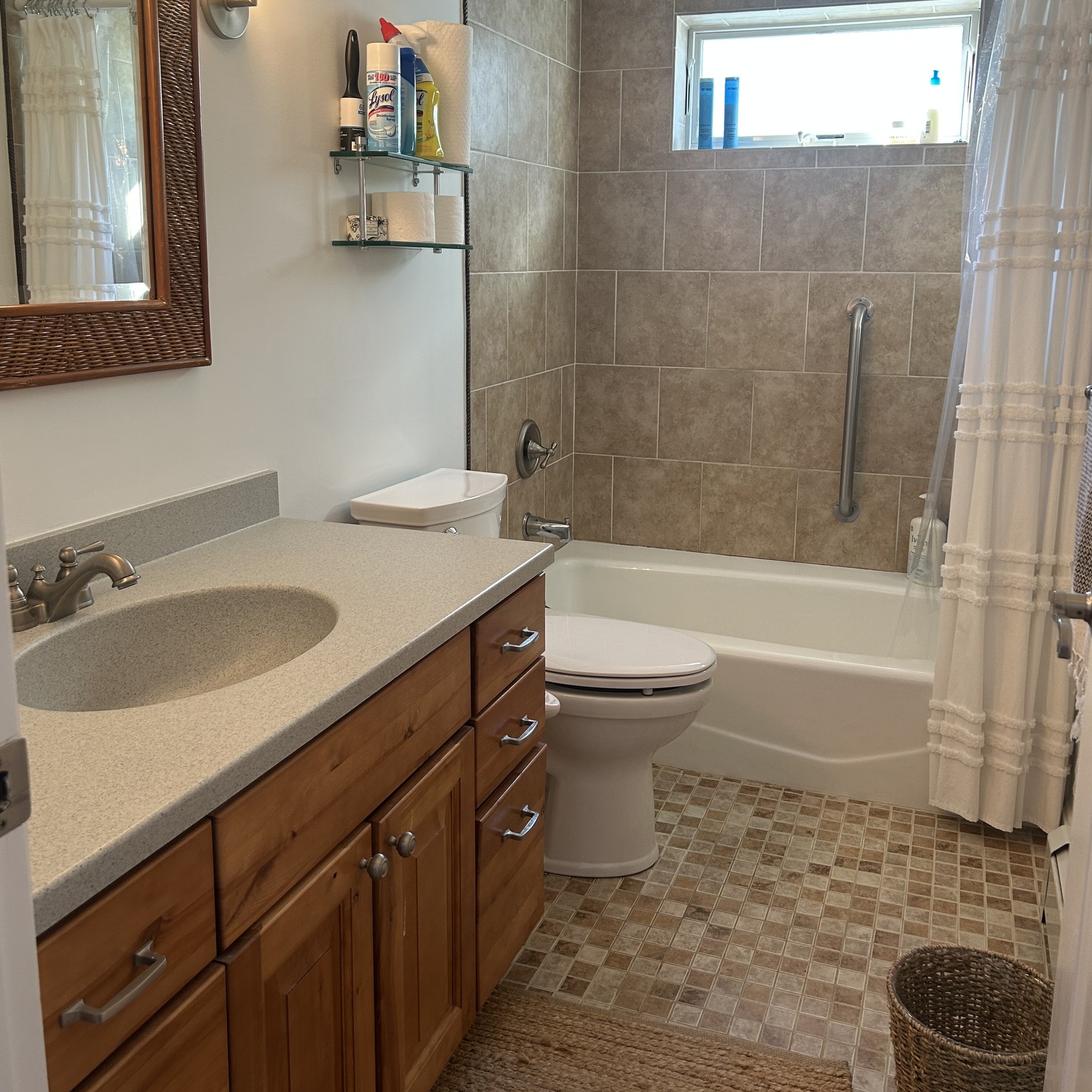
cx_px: 543
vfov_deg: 52.4
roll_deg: -1.6
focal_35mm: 31
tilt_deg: -10.7
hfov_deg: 52.5
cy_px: 469
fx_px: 1106
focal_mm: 5.7
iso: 80
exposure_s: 1/60
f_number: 1.5
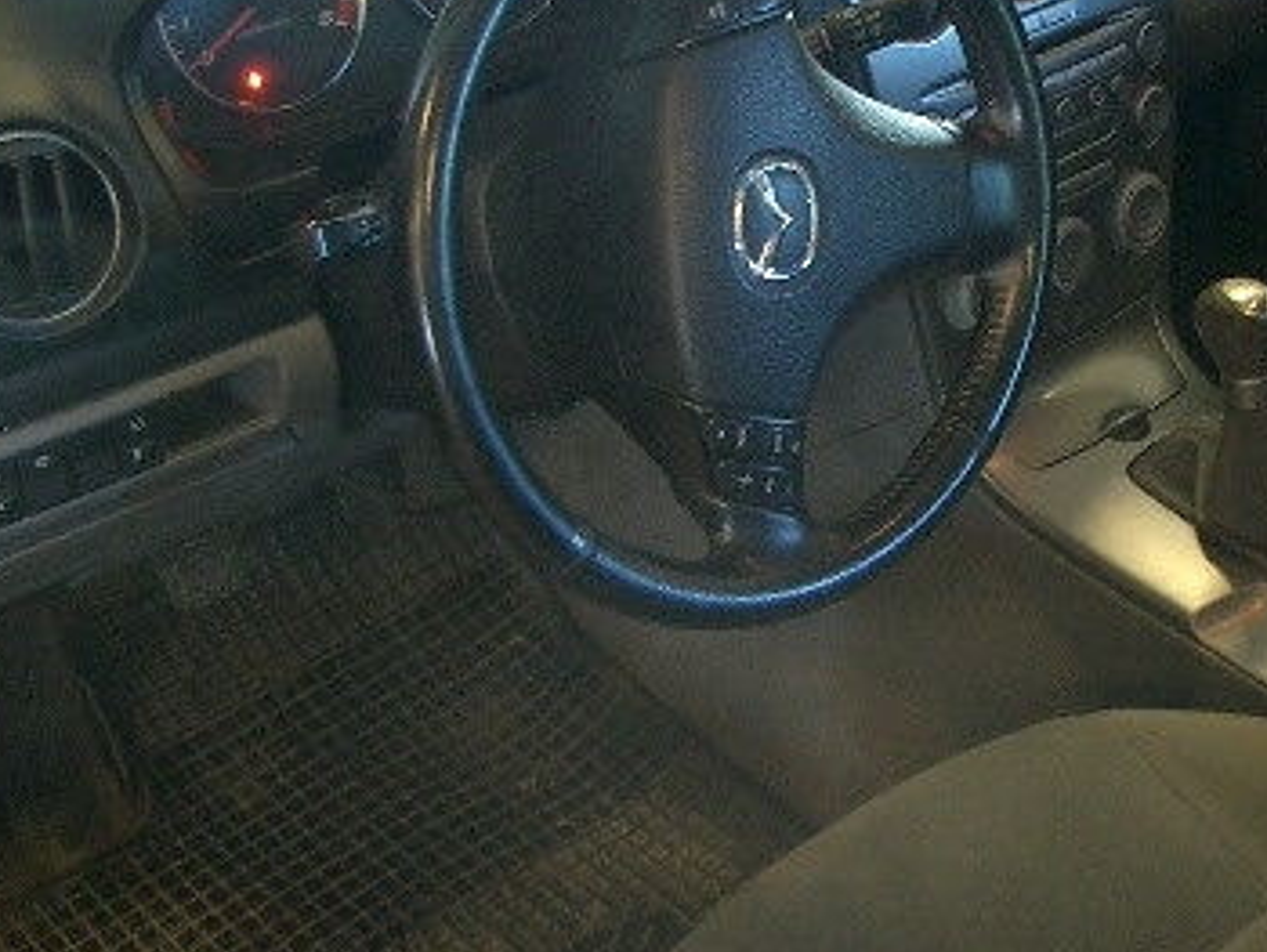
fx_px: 2344
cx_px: 876
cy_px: 351
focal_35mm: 64
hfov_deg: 30.0
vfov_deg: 22.9
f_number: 2.6
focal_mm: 5.8
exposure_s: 1/8
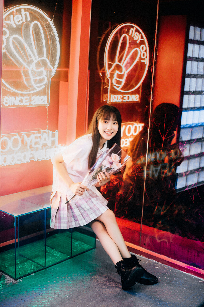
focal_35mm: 50
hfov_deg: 27.0
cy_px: 154
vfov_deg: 39.6
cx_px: 102
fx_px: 425
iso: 500
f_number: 2.2
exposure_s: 1/60
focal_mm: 50
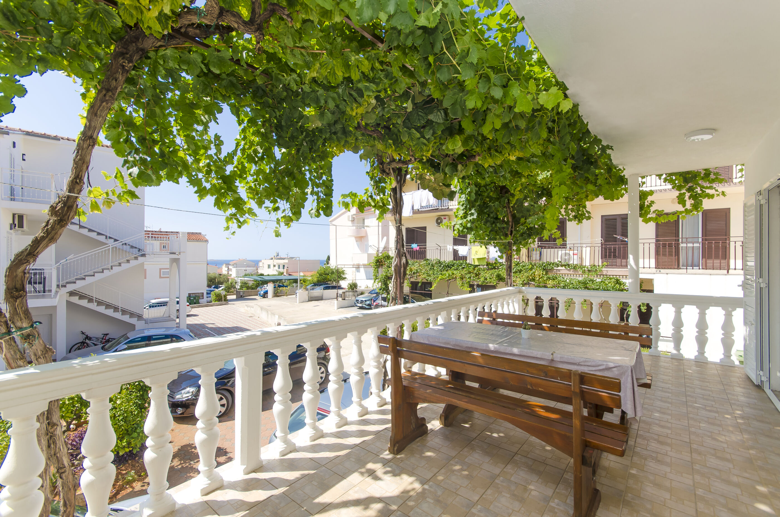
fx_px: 324
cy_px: 258
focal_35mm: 15
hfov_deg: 100.5
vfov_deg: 77.1
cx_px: 390
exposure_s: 1/160
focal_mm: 10
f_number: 9
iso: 100
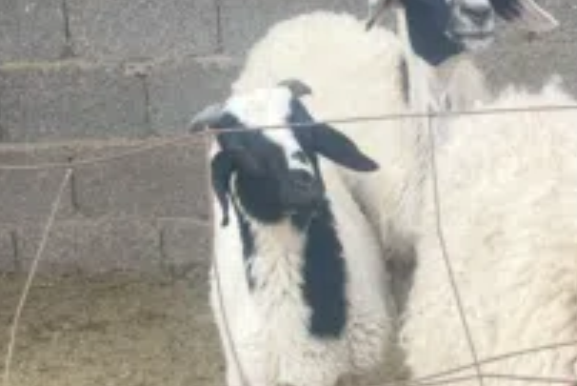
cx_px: 363
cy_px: 329
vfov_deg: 12.7
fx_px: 1716
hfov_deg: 19.1
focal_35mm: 107
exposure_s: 1/122
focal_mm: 6
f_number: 2
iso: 32
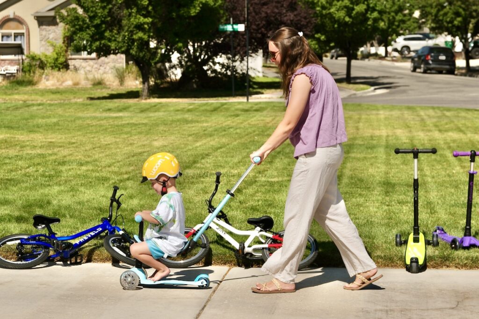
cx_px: 240
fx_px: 998
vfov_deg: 18.2
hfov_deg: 27.0
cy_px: 160
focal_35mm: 75
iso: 125
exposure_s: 1/900
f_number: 5.6
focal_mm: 50
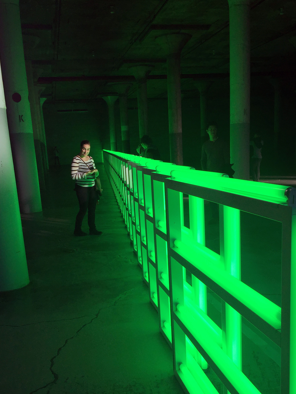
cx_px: 151
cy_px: 246
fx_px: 422
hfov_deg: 38.7
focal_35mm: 37
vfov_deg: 49.7
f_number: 2.2
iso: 32
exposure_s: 1/507
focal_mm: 4.15
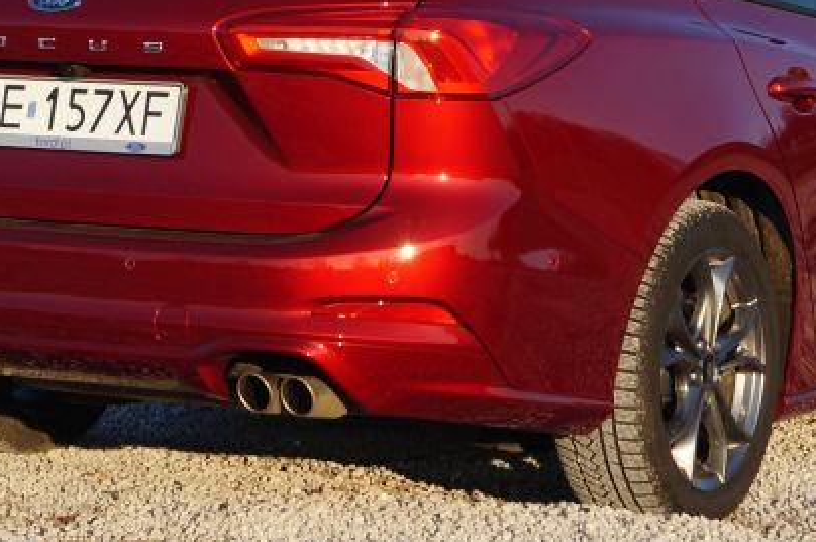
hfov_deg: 13.5
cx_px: 507
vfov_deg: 8.9
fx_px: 3440
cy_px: -36
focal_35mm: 152
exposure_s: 1/100
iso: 100
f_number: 10
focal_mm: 40
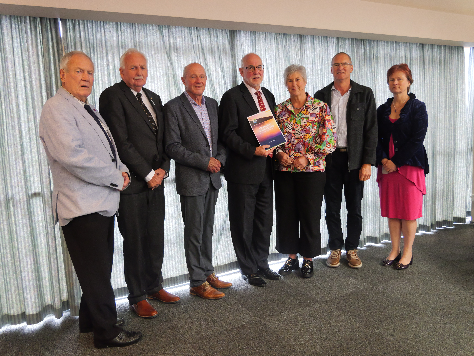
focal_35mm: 30
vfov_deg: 46.8
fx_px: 411
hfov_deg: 60.0
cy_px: 178
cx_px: 237
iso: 3200
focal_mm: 15
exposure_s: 1/60
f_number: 3.7
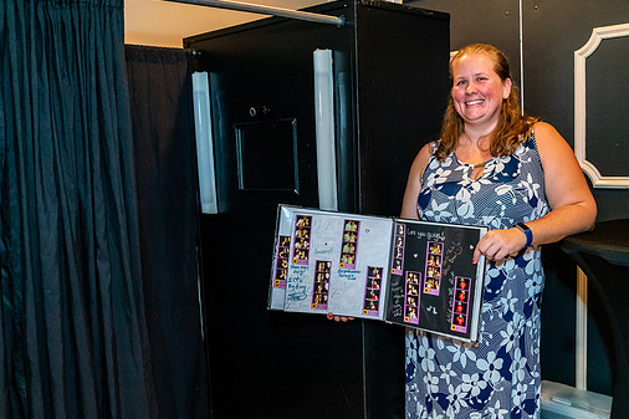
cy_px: 222
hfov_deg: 49.5
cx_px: 333
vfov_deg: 34.2
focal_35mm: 39
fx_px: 681
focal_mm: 34
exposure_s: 1/125
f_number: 4.5
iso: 8000
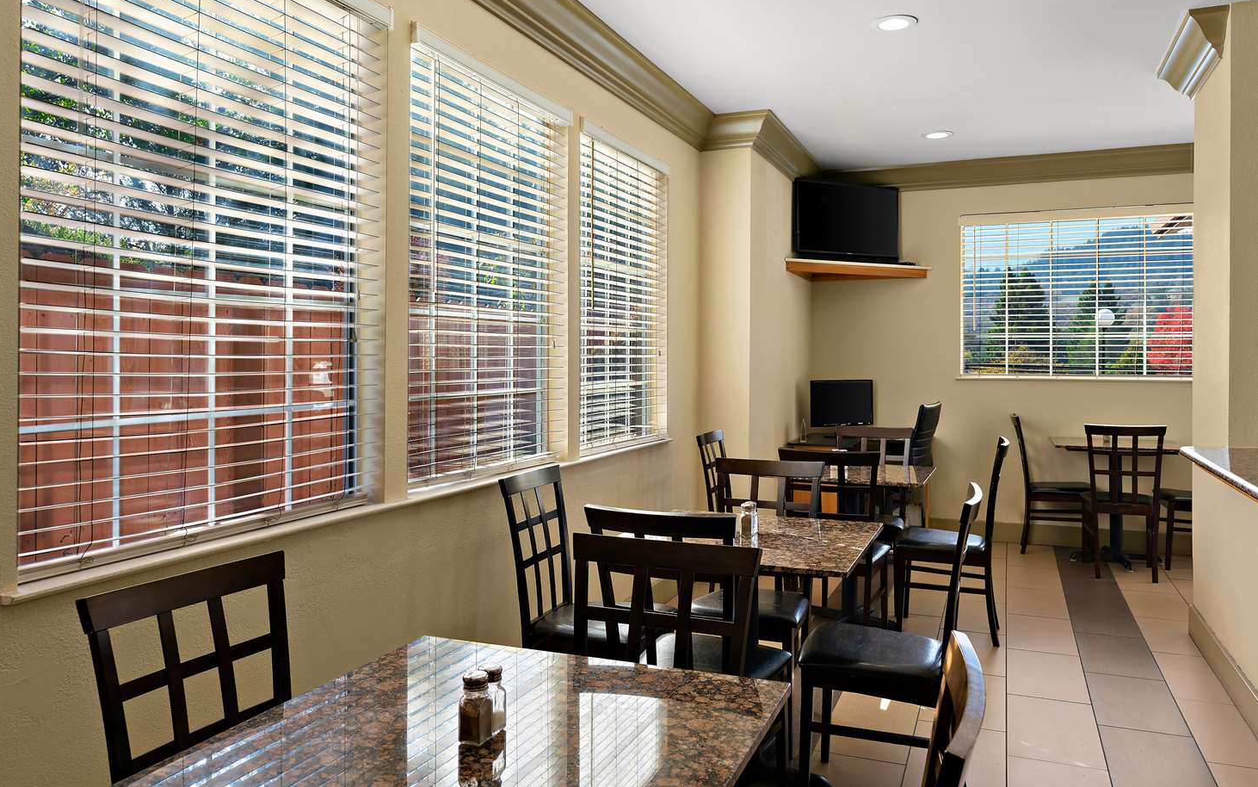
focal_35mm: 23
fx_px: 789
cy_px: 419
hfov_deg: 77.1
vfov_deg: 53.0
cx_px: 614
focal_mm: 22
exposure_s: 1/25
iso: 200
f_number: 8
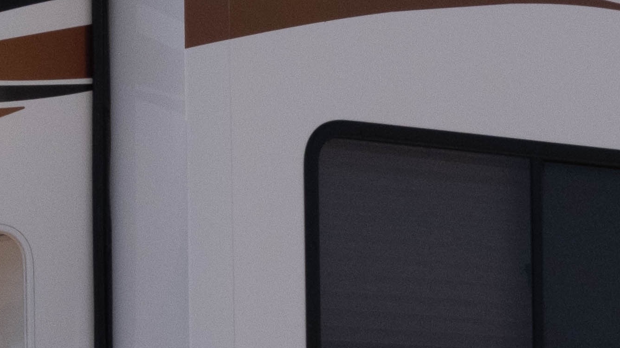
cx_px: -362
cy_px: 224
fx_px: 1940
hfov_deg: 16.3
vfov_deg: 10.3
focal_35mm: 118
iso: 800
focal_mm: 20
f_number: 9
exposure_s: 1/2000
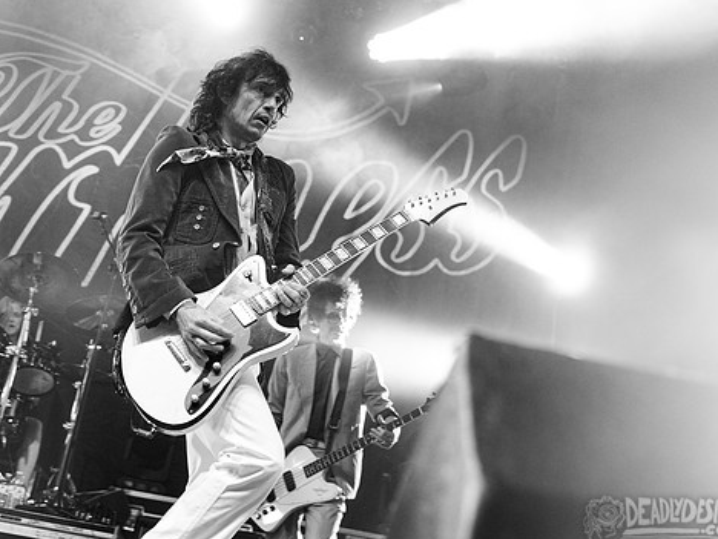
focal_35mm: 47
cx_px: 349
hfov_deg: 40.4
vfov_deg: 30.9
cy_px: 258
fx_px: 975
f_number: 3.2
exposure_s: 1/250
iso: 2500
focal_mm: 36
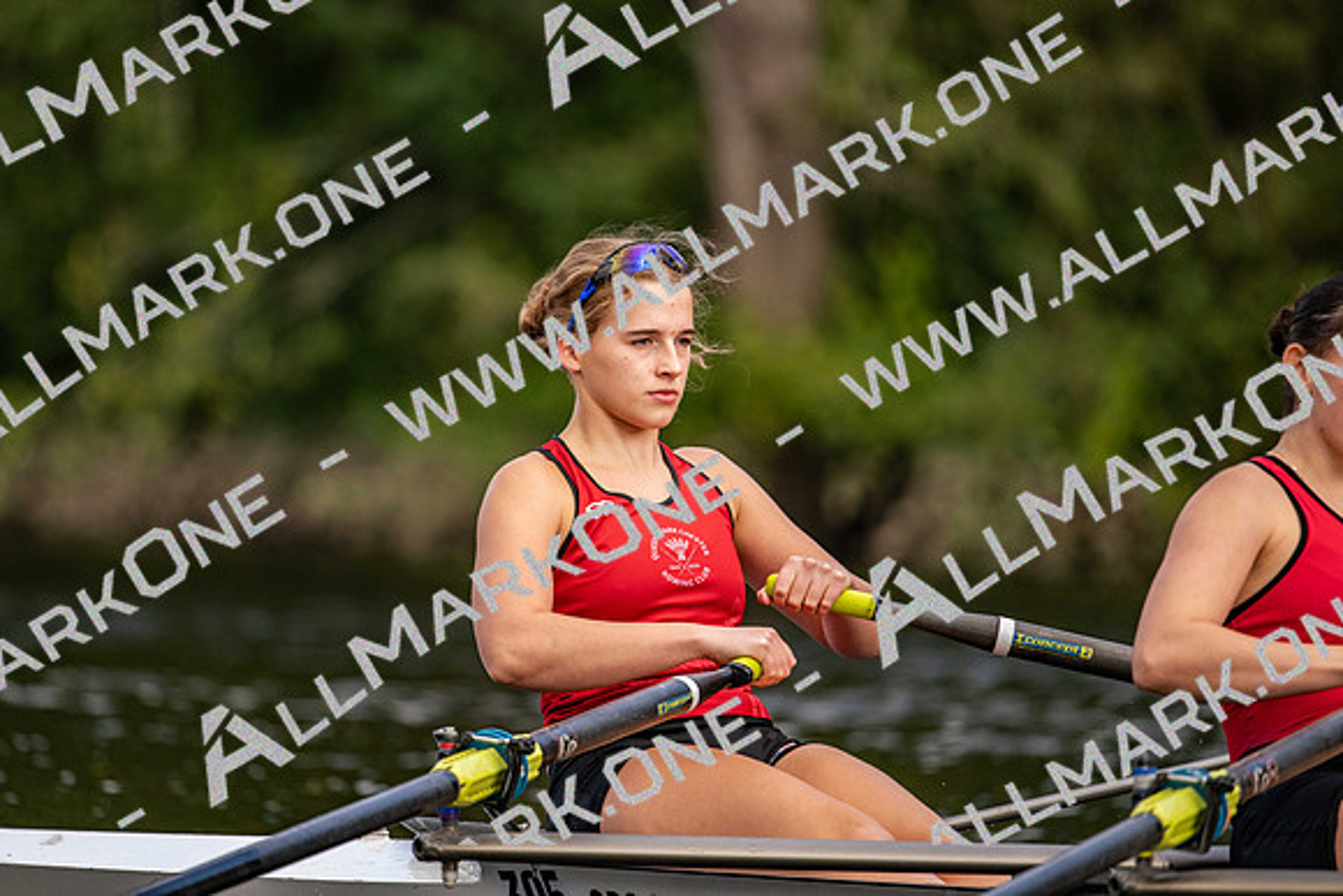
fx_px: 14933
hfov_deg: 5.1
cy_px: 448
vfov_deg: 3.4
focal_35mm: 400
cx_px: 672
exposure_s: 1/2000
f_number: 4.5
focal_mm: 400
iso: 640
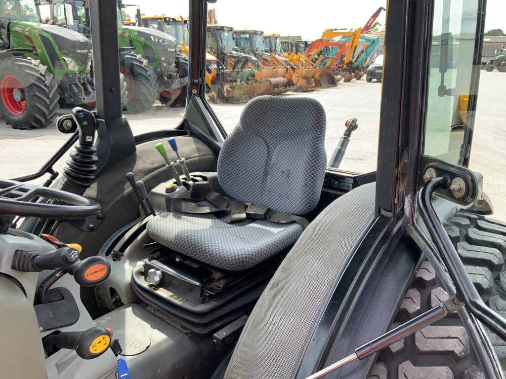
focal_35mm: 29
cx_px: 253
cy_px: 190
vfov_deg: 48.2
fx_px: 424
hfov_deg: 61.7
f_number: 1.8
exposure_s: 1/206
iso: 16
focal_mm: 3
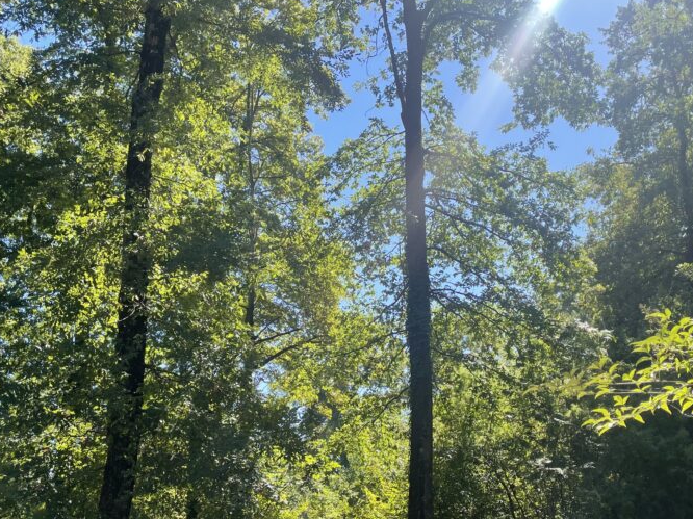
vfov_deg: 35.7
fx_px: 800
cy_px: 336
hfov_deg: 46.7
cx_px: 392
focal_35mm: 40
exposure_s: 1/875
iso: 32
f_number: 1.6
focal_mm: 4.2
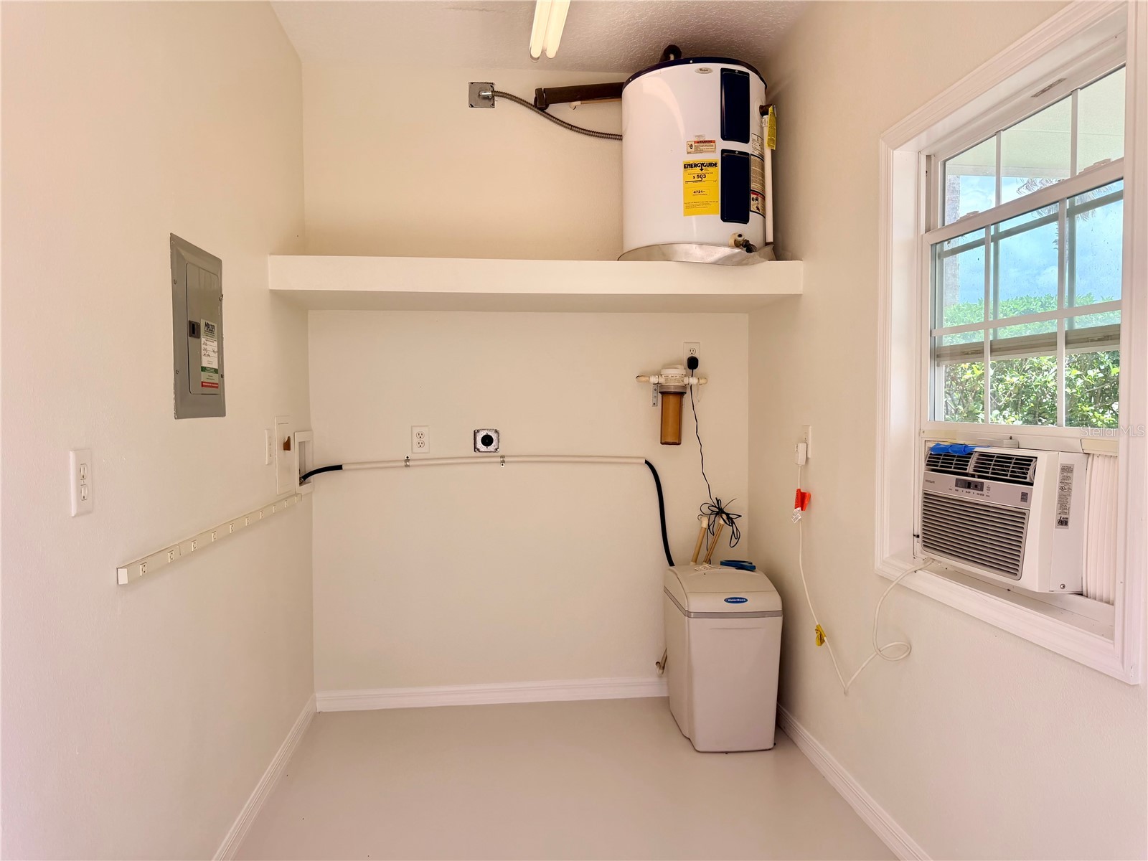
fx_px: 796
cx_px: 574
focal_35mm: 24
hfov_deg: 71.6
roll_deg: +0.1
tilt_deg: -2.5
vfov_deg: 56.8
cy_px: 430
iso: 100
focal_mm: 6.76
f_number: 1.78
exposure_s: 1/1122
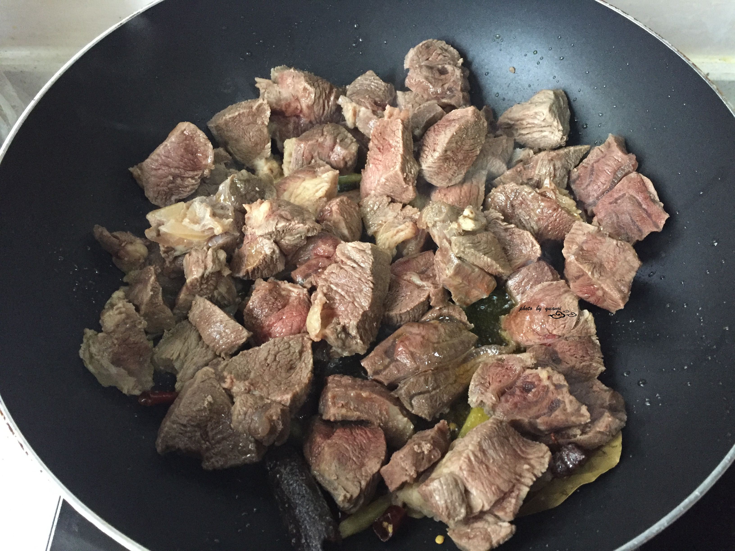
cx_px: 368
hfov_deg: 61.7
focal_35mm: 29
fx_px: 616
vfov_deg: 48.2
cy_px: 276
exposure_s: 1/17
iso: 320
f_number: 2.2
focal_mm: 4.15
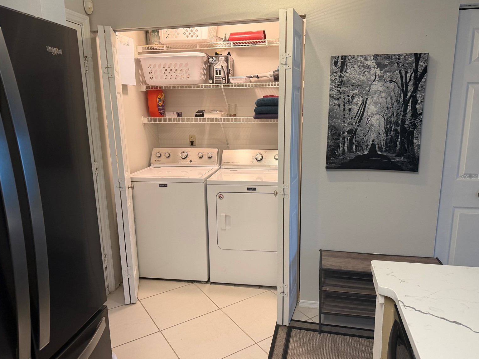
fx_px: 346
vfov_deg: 54.9
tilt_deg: -11.5
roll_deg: +1.1
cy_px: 176
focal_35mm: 25
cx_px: 241
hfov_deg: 69.4
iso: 200
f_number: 1.78
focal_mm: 6.76
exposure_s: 1/60
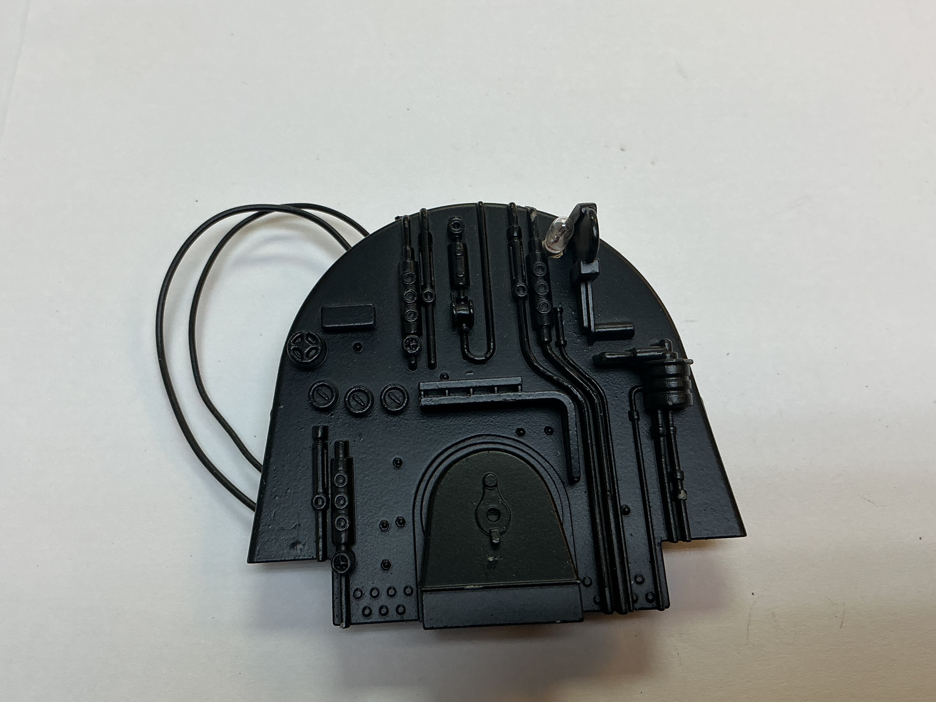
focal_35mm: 34
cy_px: 352
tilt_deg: -66.5
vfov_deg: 41.8
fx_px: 919
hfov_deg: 53.8
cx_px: 411
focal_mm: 3
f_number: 1.8
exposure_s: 1/120
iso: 32
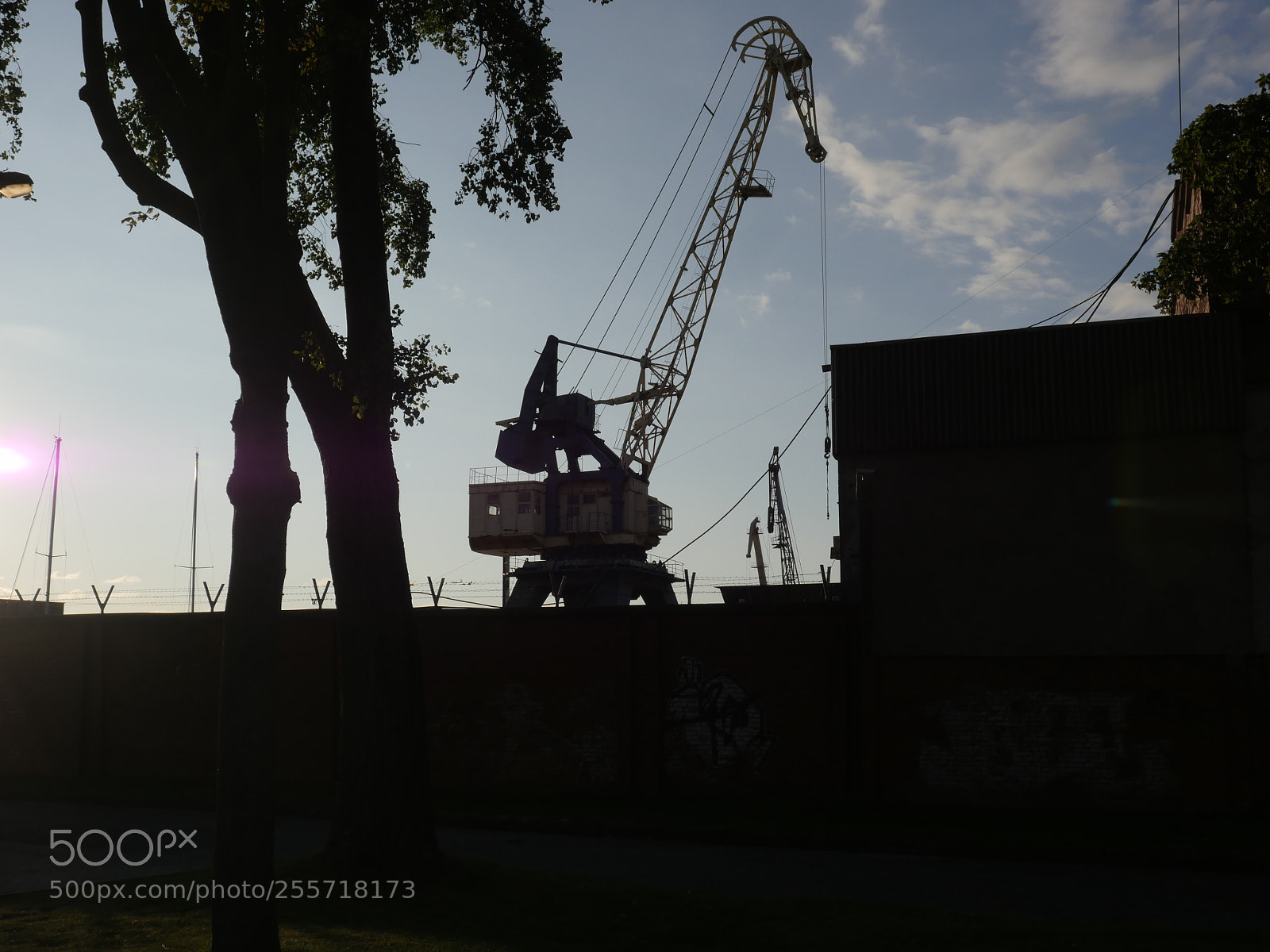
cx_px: 635
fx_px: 1394
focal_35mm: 38
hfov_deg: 49.0
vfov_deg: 37.7
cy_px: 476
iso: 200
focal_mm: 19
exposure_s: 1/640
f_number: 10
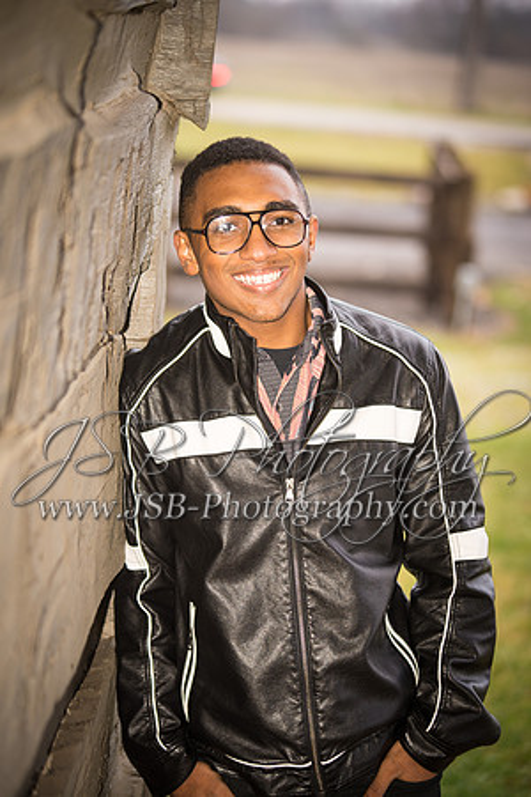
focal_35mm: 100
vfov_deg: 20.4
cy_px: 398
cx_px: 266
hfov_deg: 13.7
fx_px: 2212
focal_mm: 100
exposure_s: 1/60
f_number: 2.8
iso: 200
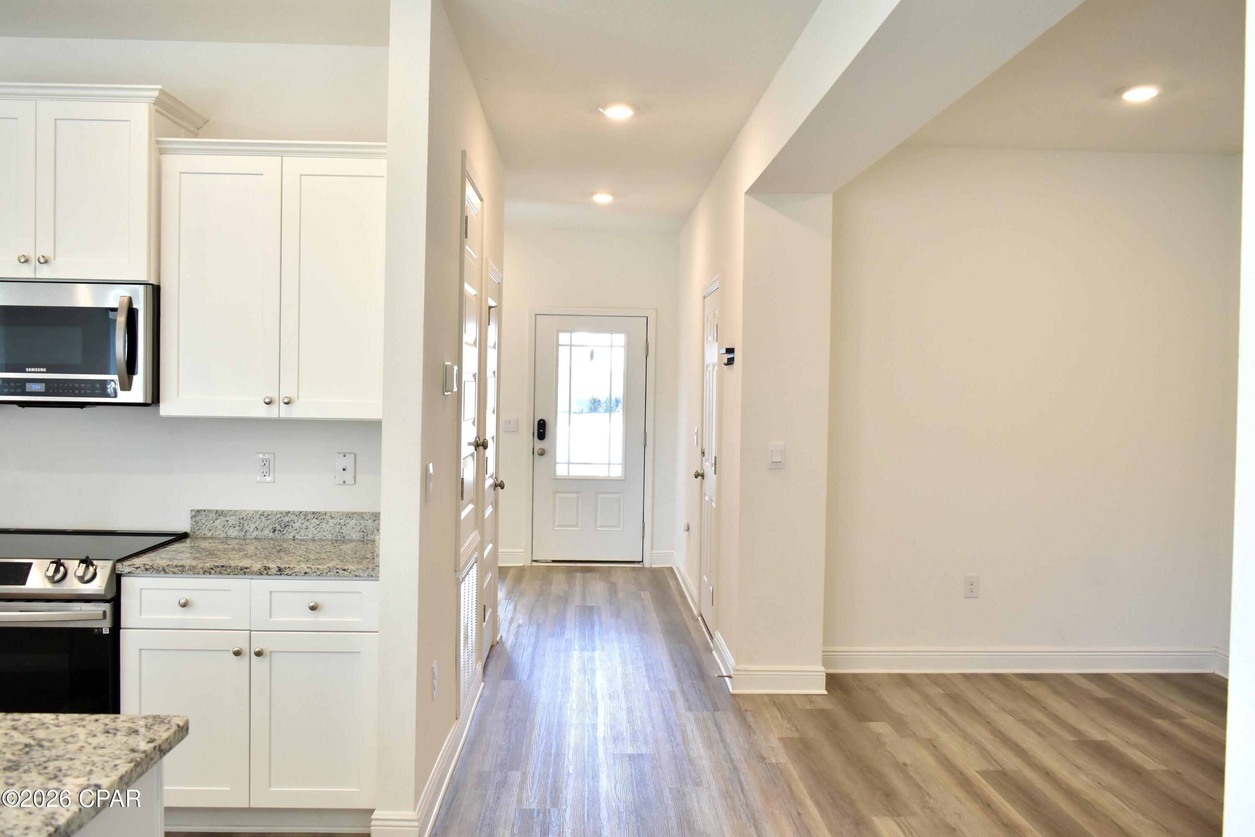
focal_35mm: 30
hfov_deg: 61.9
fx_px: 1046
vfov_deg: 43.6
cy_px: 418
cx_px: 628
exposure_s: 1/100
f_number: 5
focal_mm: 20
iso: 800
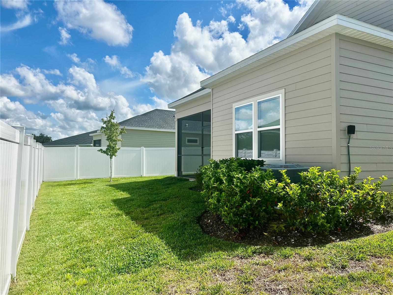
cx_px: 196
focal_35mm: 26
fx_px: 295
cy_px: 148
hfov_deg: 67.3
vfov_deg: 53.1
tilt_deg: +2.6
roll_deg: +0.1
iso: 50
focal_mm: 5.7
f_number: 1.5
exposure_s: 1/5319
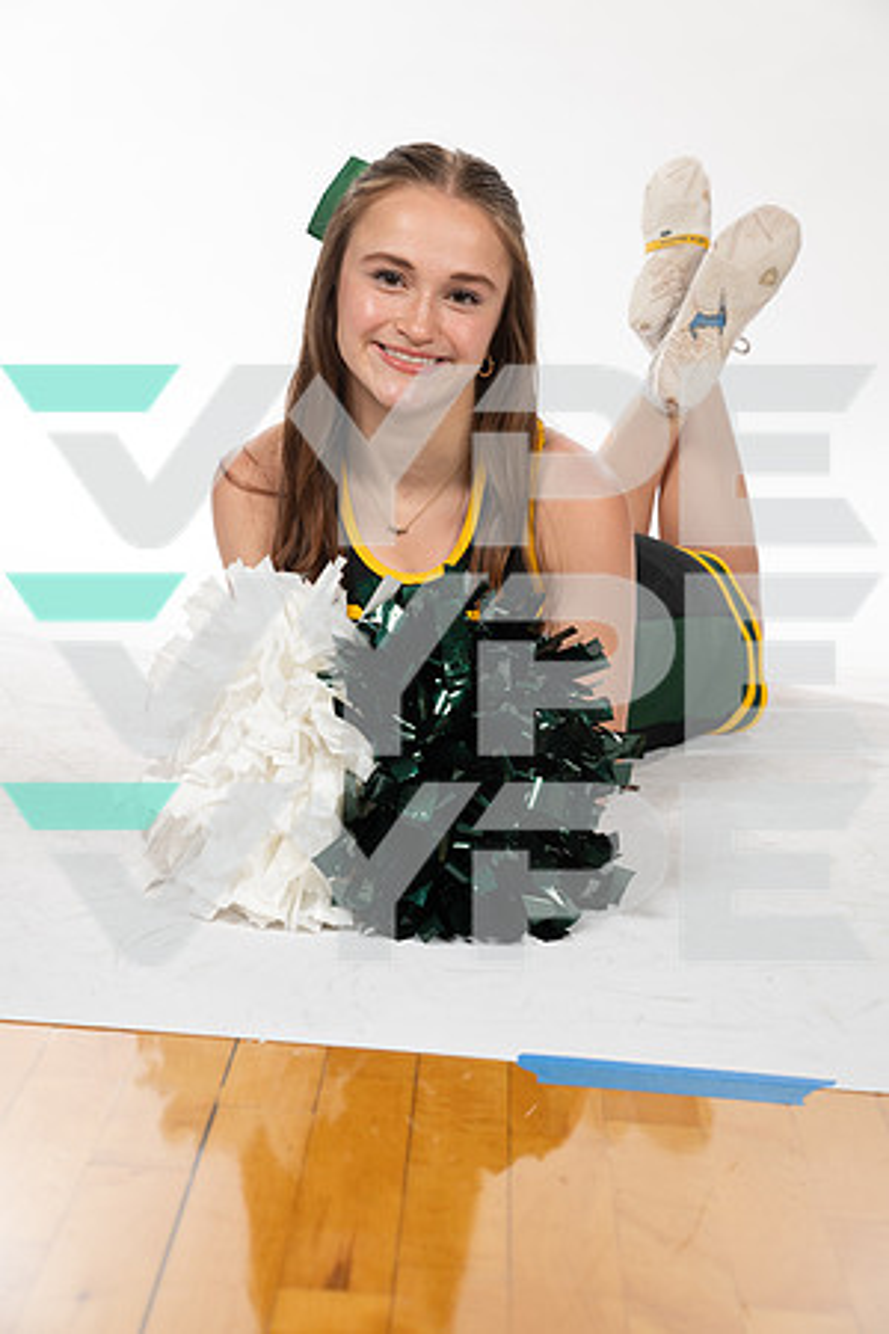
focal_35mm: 68
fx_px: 2519
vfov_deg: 29.7
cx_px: 444
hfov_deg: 20.0
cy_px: 667
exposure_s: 1/400
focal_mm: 68
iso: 640
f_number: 8
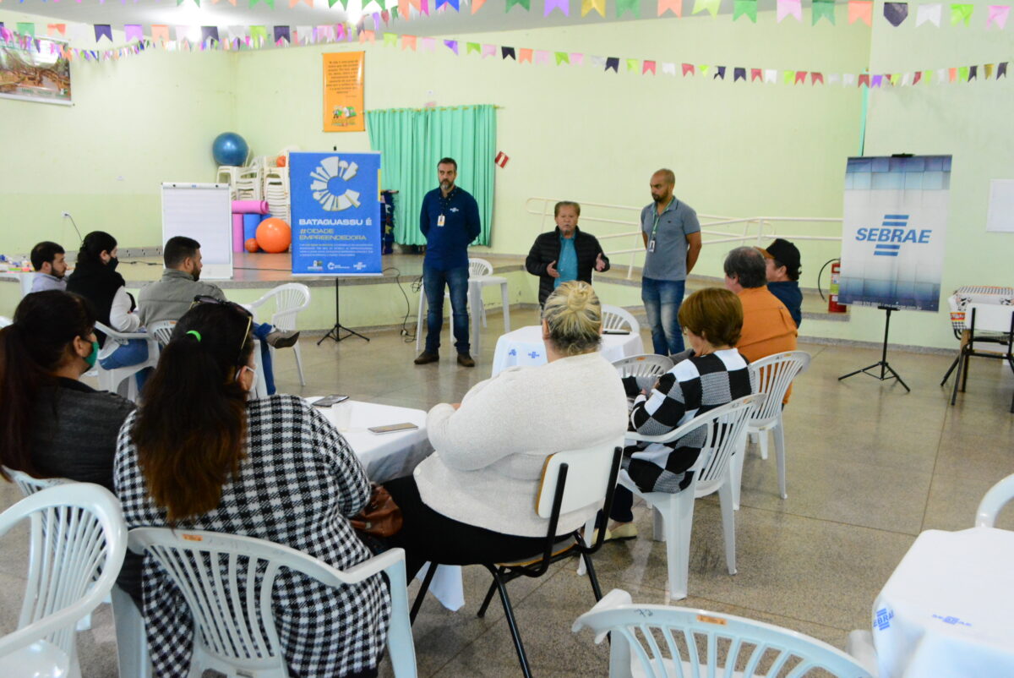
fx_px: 930
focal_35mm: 33
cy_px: 339
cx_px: 507
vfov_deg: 40.0
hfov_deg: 57.2
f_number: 6.3
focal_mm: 22
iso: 4500
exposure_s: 1/60
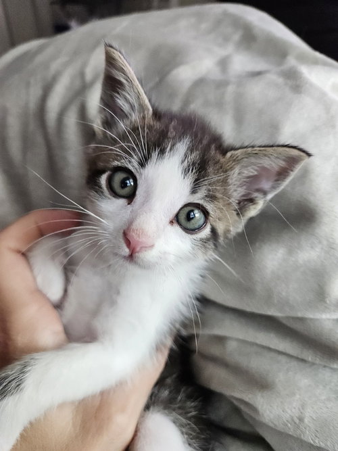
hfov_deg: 58.9
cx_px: 169
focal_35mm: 23
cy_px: 226
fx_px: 300
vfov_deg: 73.9
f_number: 1.8
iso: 800
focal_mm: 5.4
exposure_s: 1/120
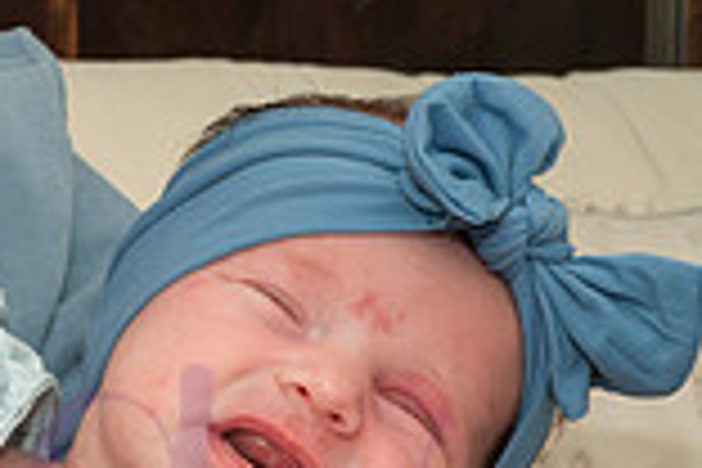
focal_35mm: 295
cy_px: 102
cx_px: -482
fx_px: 5752
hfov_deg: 6.8
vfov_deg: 4.7
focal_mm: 76
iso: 800
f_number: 14
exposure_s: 1/320
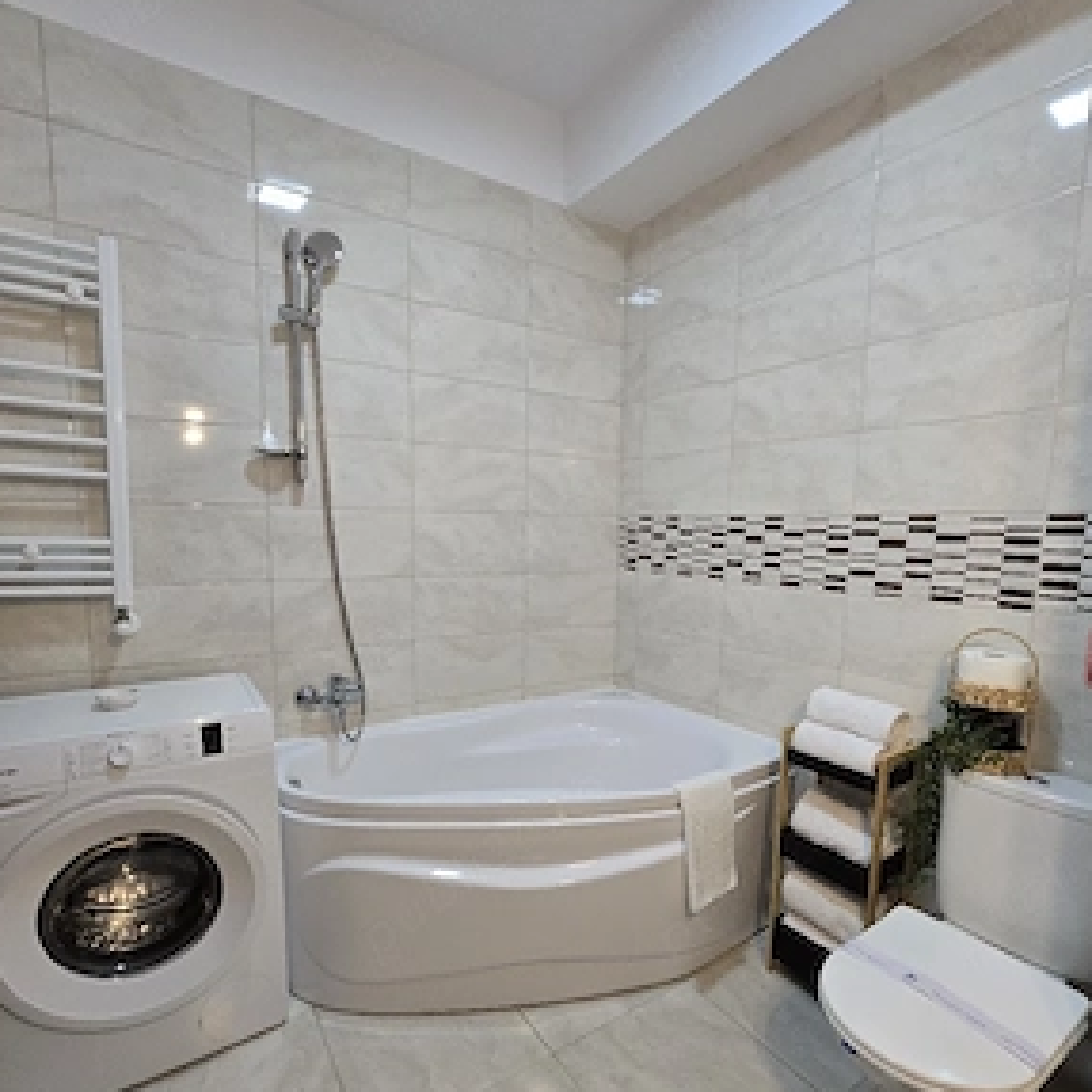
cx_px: 559
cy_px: 613
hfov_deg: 87.4
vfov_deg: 87.0
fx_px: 571
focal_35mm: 16
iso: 250
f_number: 2.2
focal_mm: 2.2
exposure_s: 1/50.3
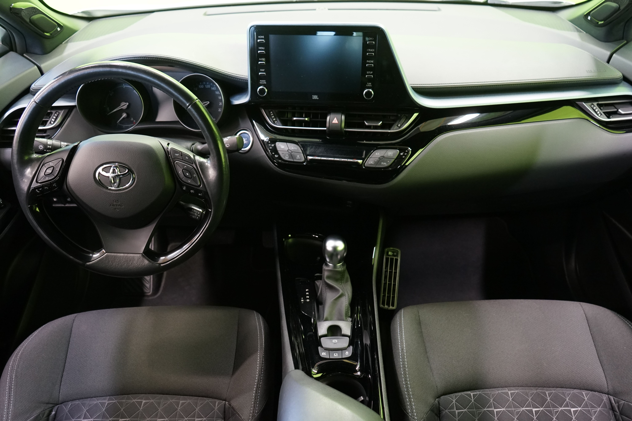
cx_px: 316
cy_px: 210
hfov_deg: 61.9
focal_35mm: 30
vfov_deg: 43.6
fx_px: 527
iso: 2500
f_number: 5
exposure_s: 1/15
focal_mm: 30
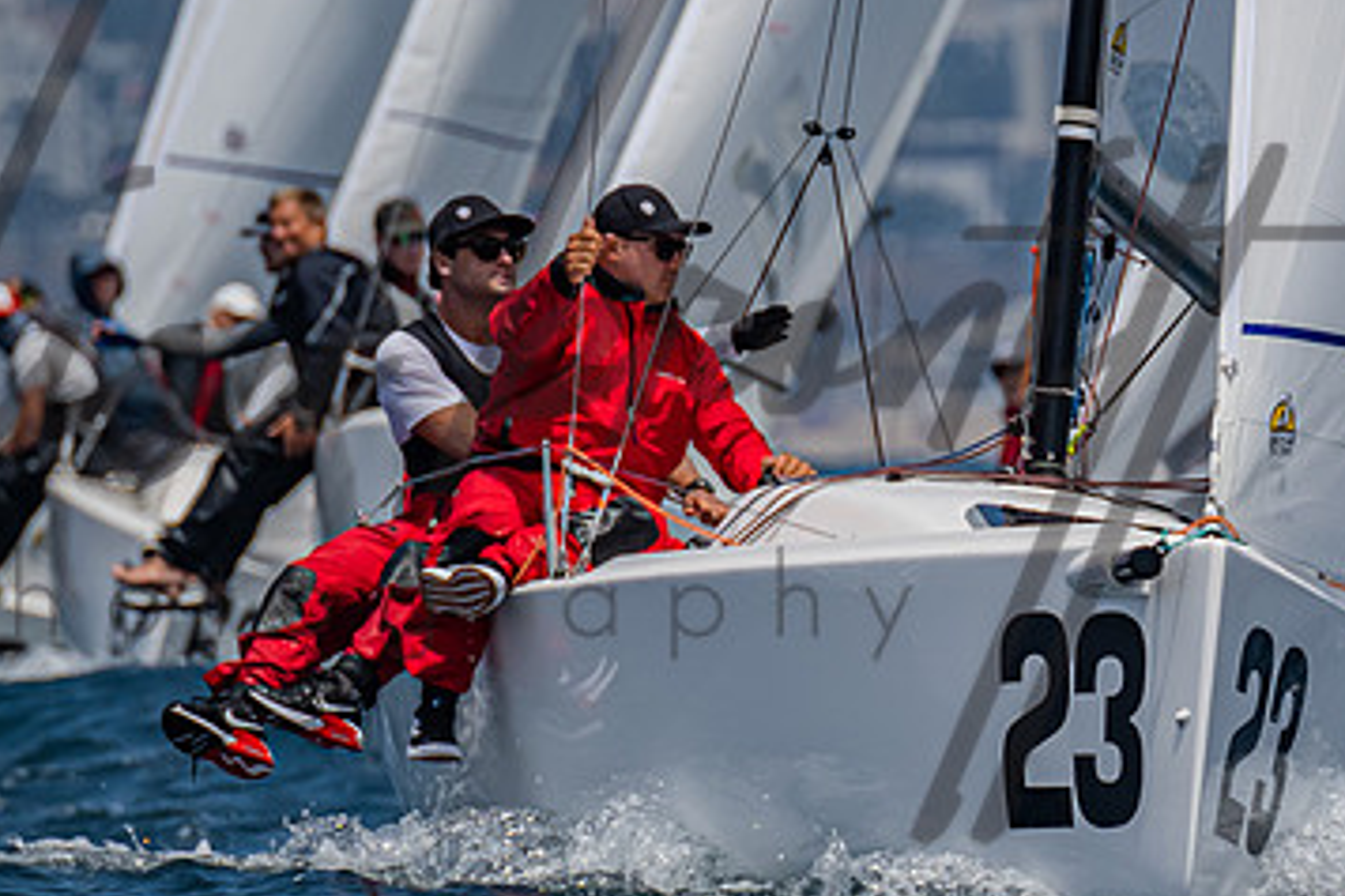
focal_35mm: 1153
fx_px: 43074
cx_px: 1440
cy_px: 838
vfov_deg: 1.2
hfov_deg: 1.8
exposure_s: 1/2500
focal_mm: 400
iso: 400
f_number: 6.3
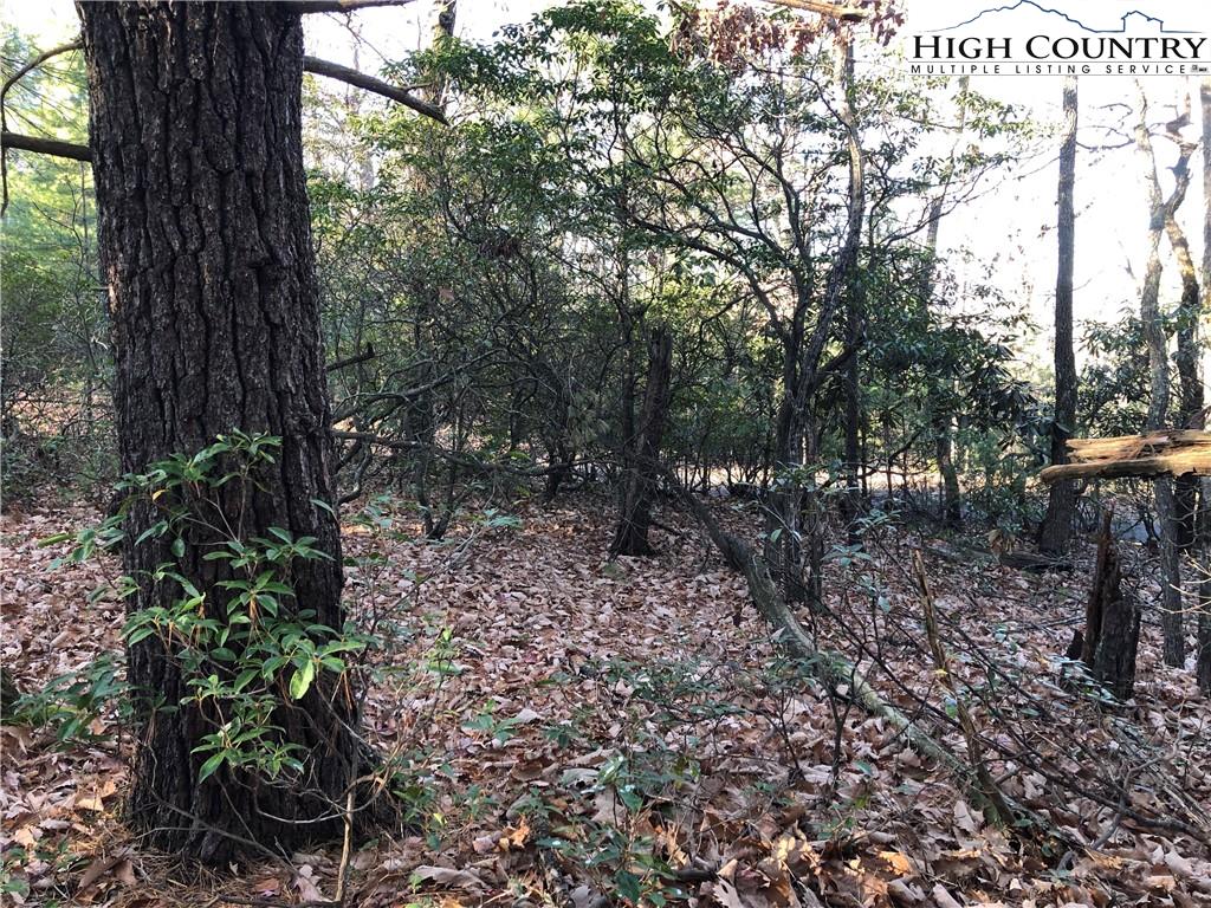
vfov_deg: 49.7
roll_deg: +0.7
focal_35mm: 28
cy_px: 454
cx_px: 606
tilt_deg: -8.0
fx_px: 980
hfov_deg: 63.4
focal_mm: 3.99
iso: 25
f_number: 1.8
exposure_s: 1/40
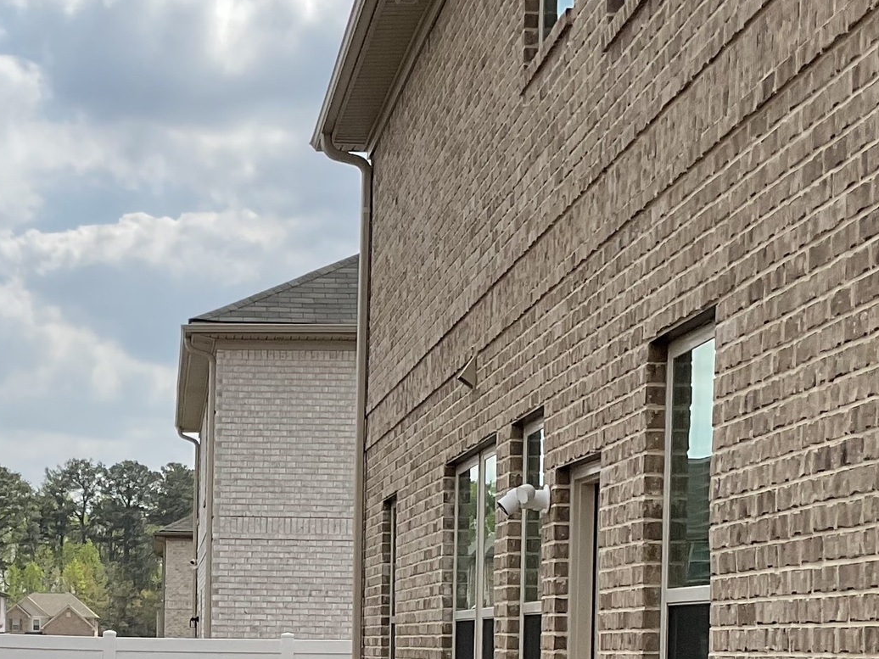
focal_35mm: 86
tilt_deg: -1.1
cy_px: 682
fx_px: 2184
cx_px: 153
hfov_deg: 22.4
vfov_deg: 16.7
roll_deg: -0.5
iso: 16
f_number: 1.8
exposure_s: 1/2801
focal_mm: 3
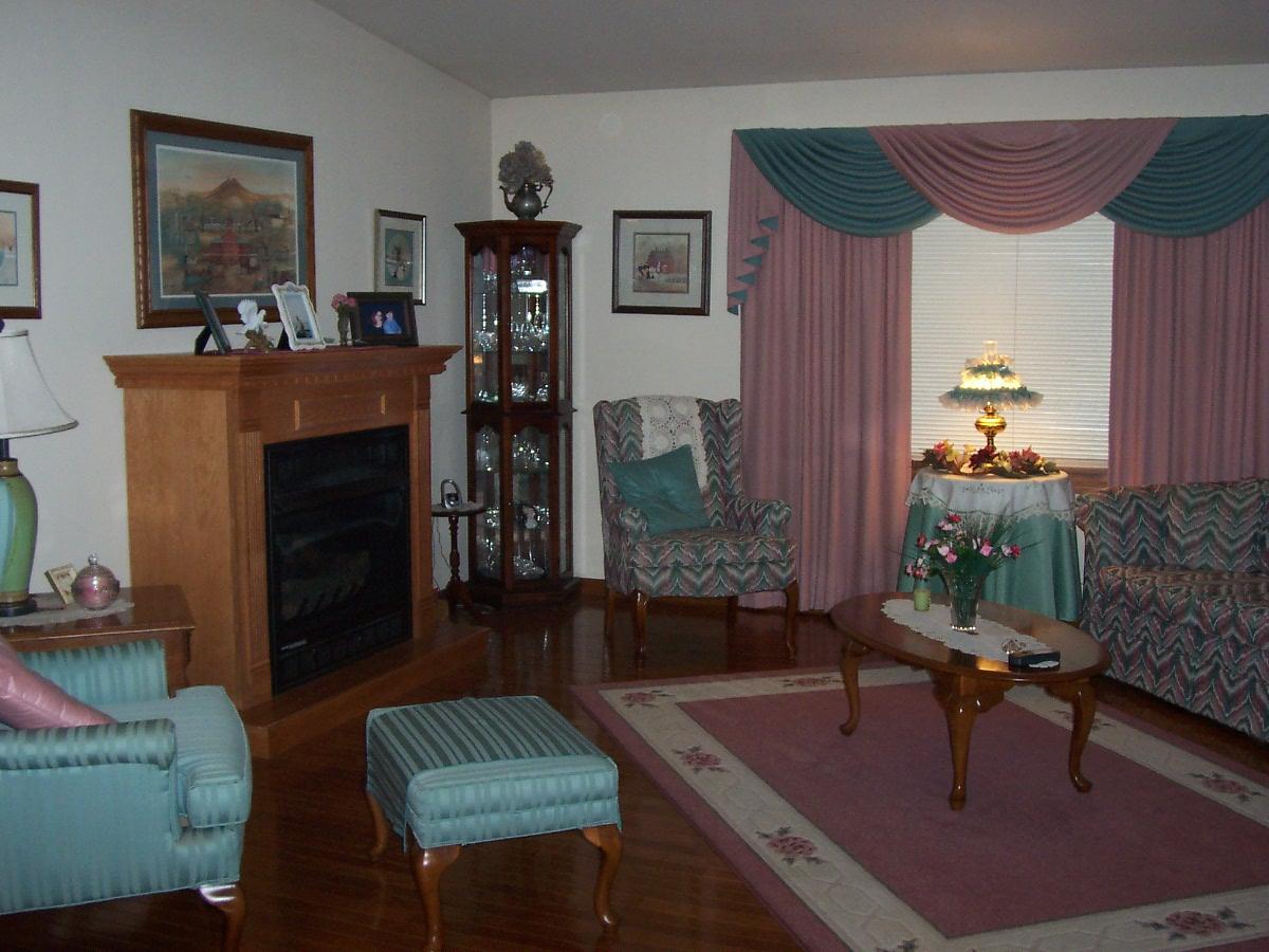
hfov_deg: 50.1
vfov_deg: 38.7
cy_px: 476
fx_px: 1356
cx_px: 634
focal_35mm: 37
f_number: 2.8
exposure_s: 1/60
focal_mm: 5.6
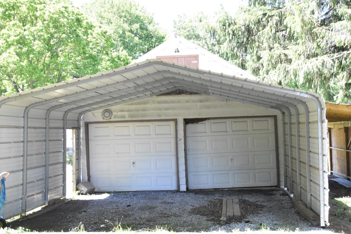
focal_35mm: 49
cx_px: 206
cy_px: 124
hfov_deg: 40.2
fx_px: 478
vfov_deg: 27.5
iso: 4000
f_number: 3.8
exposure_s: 1/2000
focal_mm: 24
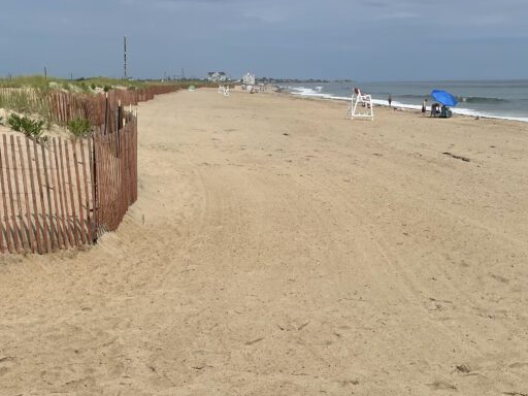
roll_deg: +1.2
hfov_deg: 36.7
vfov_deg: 28.0
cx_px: 223
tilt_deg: -7.7
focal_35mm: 52
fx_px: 793
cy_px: 192
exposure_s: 1/9804
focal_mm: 4.2
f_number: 1.6
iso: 32
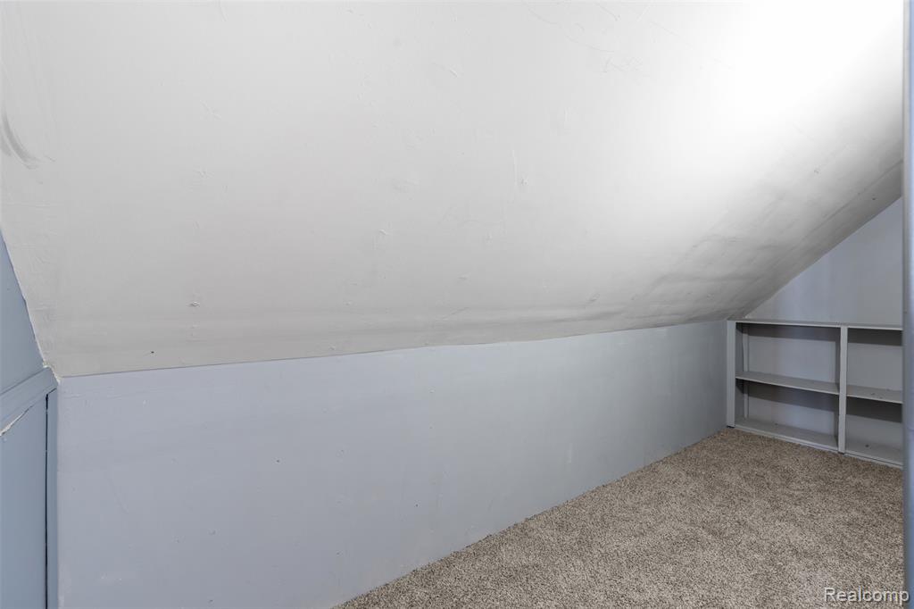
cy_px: 304
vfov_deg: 73.7
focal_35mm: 16
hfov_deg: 96.8
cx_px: 457
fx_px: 406
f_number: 8
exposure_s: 1.6
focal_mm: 16
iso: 400
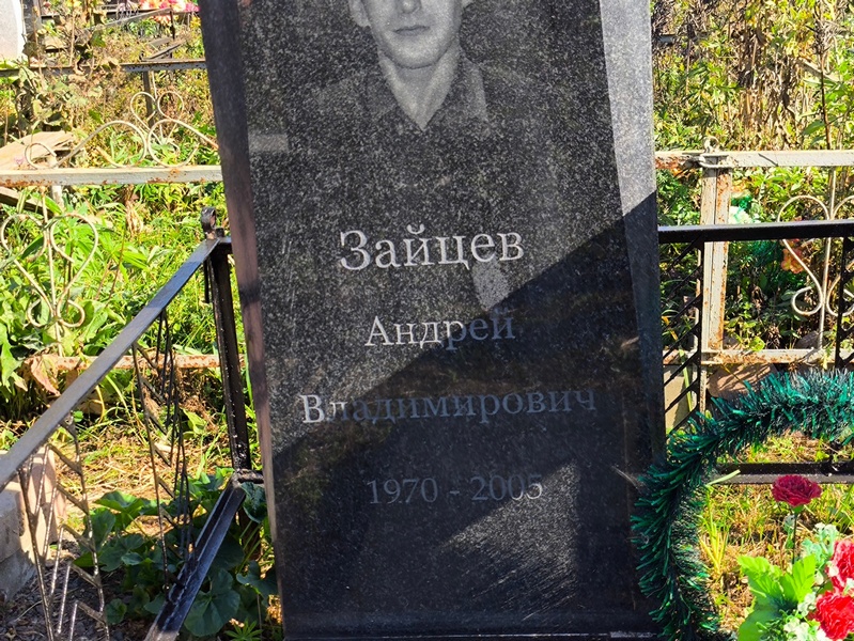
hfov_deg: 38.2
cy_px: 320
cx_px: 427
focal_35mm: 50
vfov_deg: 29.1
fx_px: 1234
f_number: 1.7
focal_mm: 4.71
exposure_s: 1/444
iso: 50
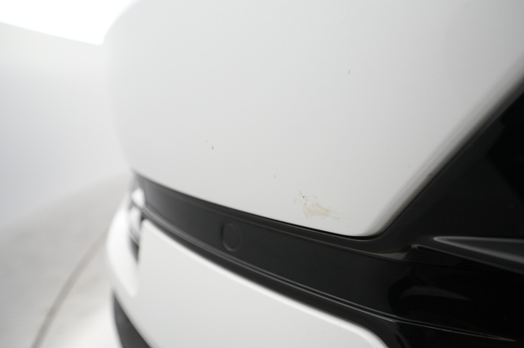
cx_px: 262
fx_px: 349
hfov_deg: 73.8
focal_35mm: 24
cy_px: 174
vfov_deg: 53.1
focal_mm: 24
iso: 2500
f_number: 4.5
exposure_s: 1/100
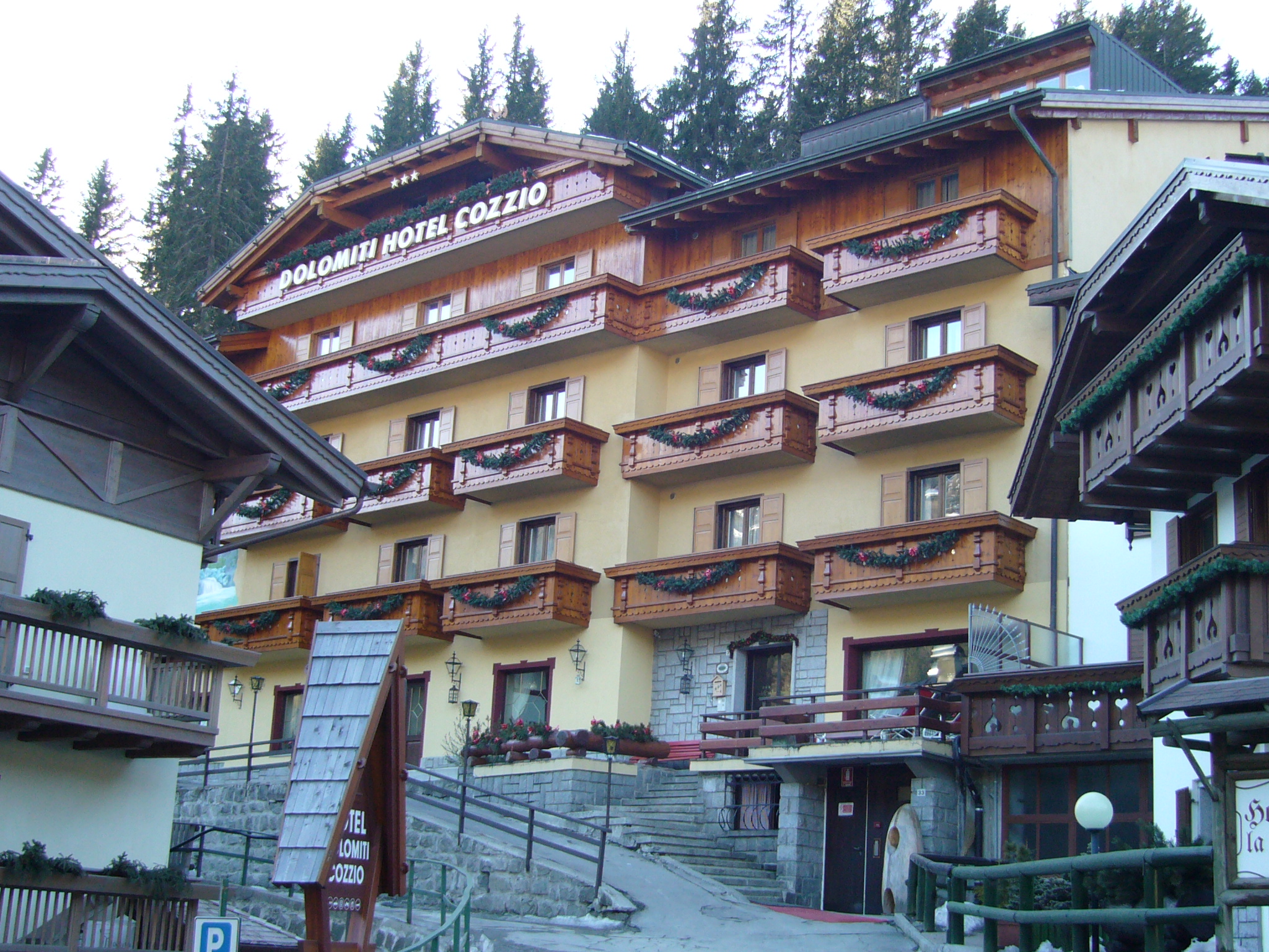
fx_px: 1760
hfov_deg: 39.7
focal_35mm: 48
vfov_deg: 30.3
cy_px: 476
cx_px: 634
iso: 100
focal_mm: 5.8
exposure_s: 1/100
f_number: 2.8
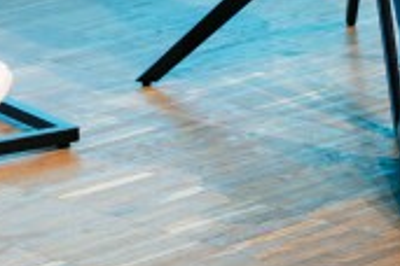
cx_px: -15
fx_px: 2422
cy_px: -300
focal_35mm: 218
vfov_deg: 6.1
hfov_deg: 9.4
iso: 1250
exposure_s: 1/100
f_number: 3.5
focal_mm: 43
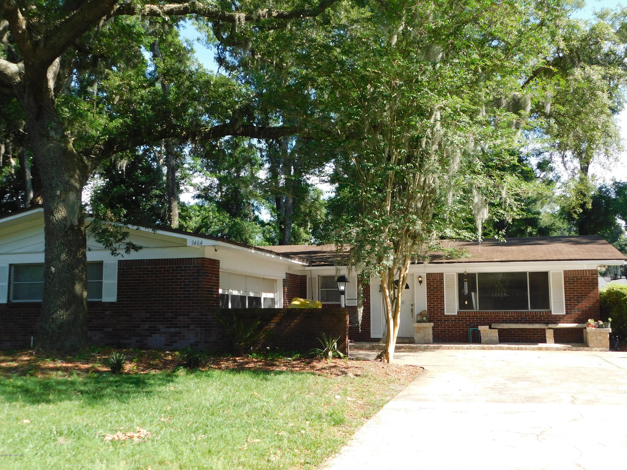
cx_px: 314
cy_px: 235
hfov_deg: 51.4
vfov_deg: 39.7
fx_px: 652
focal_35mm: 36
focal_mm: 6.3
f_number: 3.5
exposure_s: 1/320
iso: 125
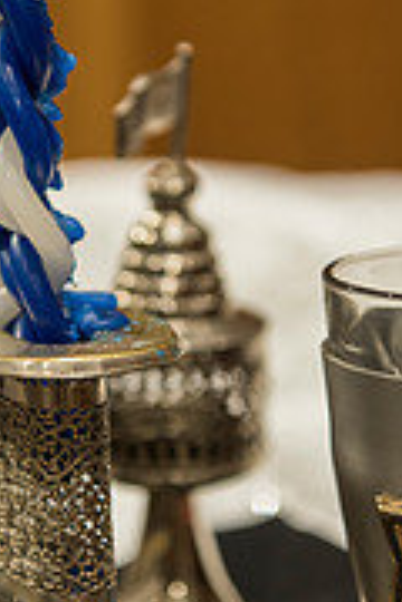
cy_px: 237
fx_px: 2094
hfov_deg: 11.0
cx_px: 141
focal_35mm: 125
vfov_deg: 16.4
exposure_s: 1/60
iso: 1000
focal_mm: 50
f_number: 2.8
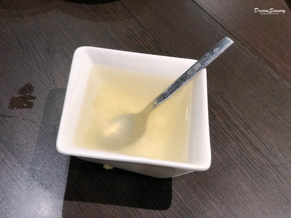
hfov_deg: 33.8
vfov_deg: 25.7
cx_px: 146
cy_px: 109
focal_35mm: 57
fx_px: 479
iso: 125
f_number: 2.8
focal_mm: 6.6
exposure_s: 1/30
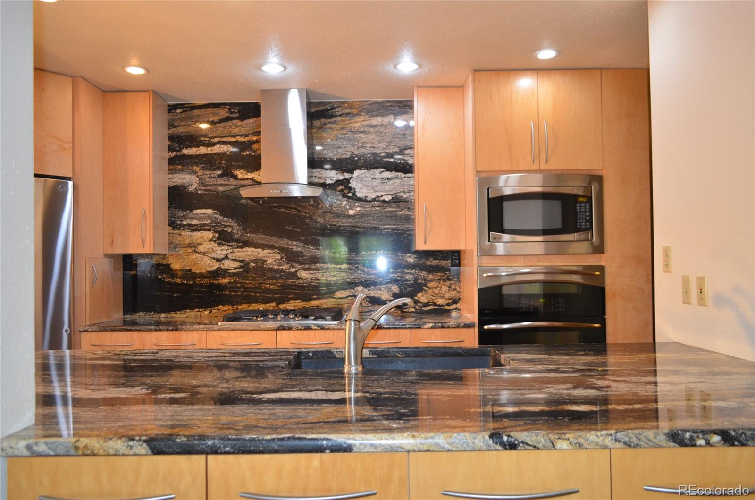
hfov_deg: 67.5
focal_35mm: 27
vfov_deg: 47.7
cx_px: 378
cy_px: 250
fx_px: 565
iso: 720
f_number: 3.5
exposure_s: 1/60
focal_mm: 18
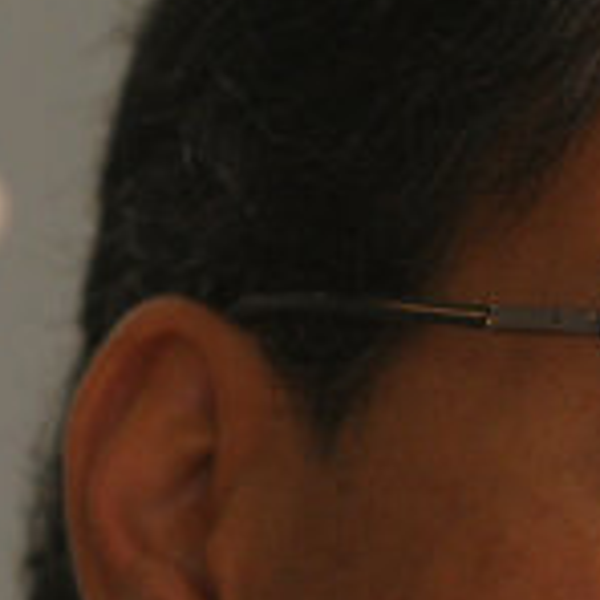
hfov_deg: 1.6
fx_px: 21571
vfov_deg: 1.6
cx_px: 191
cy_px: 420
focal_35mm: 1100
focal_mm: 130
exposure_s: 1/250
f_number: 2.8
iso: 800
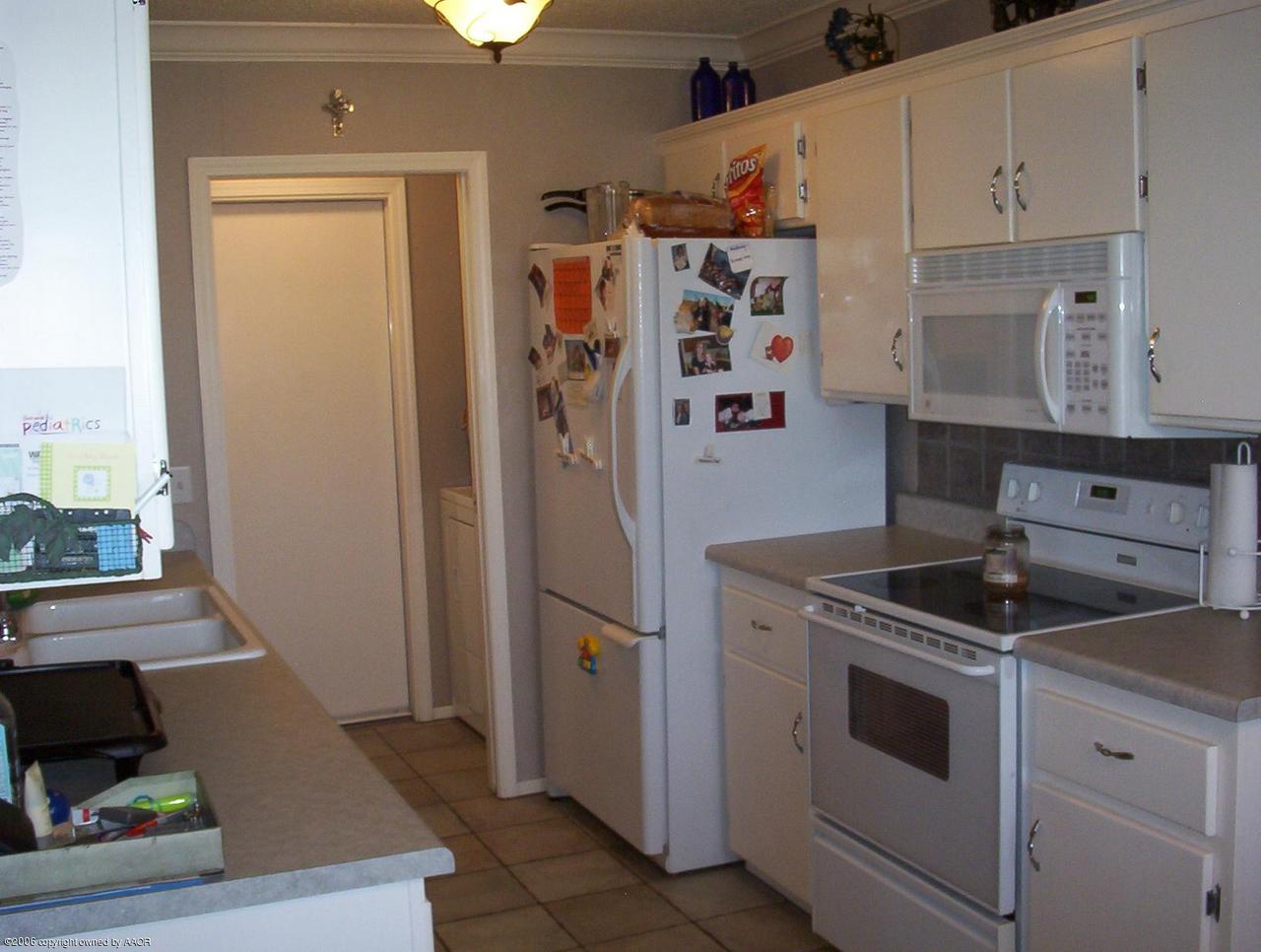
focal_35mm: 39
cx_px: 630
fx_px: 1424
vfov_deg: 37.0
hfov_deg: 47.8
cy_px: 476
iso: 140
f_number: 4.5
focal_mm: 6
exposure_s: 1/30
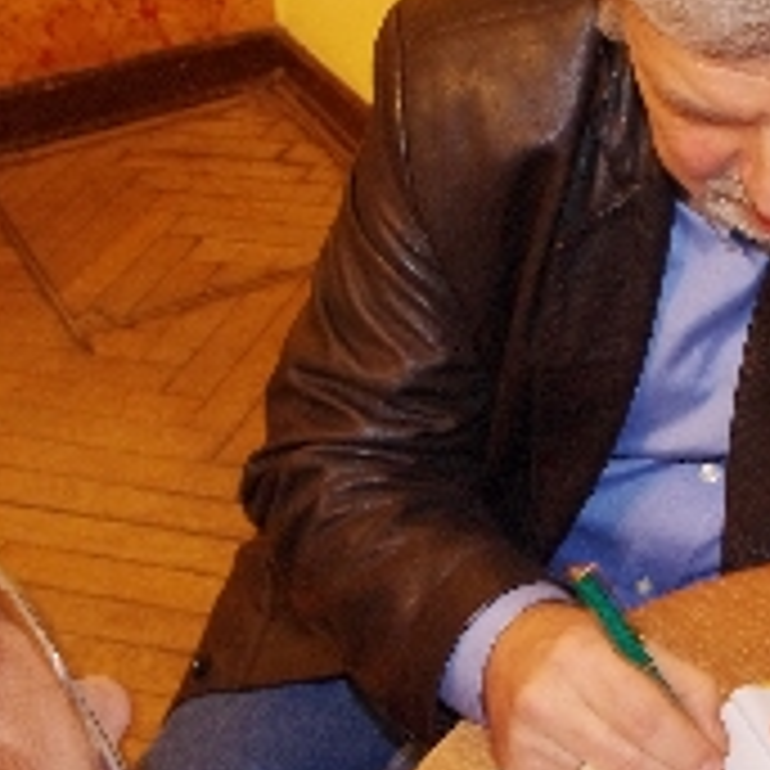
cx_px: 599
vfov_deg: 22.5
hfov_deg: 22.2
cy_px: 437
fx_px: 1938
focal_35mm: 77
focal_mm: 21.25
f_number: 7.1
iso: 3200
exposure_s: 1/8
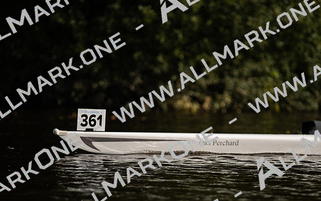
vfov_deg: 3.4
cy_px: 125
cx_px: 198
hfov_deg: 5.5
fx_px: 3332
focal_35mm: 381
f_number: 4
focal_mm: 300
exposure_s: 1/1600
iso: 100
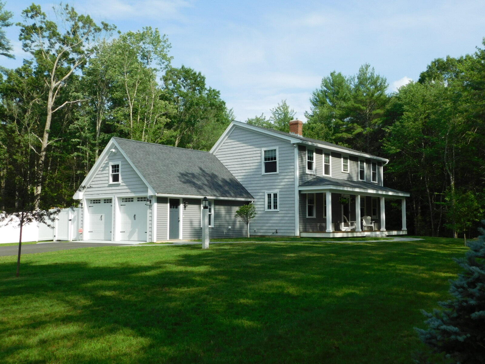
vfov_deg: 39.7
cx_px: 242
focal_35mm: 36
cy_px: 182
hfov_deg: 51.4
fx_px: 504
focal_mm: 6.3
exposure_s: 1/1000
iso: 125
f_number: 3.5
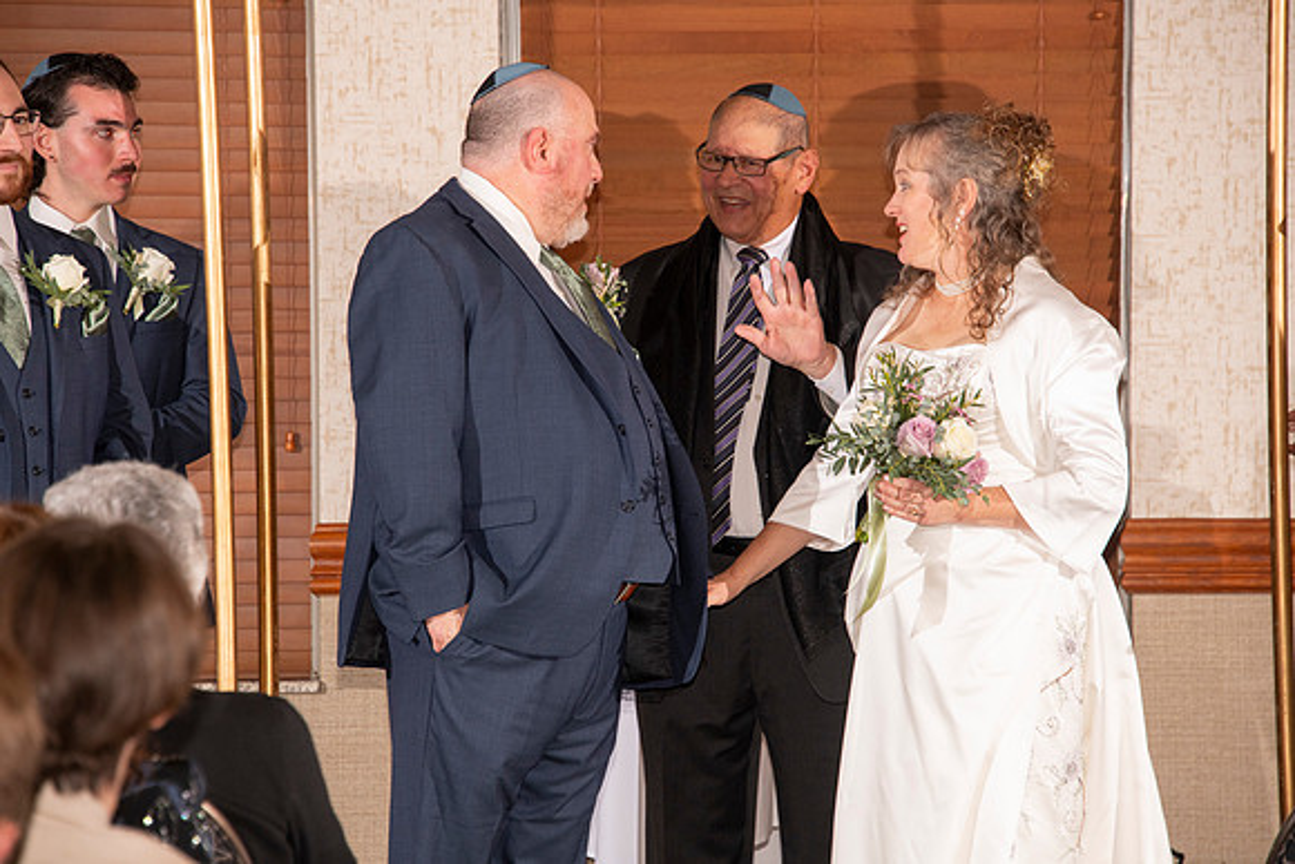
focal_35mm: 210
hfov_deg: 9.8
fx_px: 7556
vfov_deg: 6.5
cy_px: 432
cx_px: 648
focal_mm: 210
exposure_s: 1/160
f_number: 7.1
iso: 1000
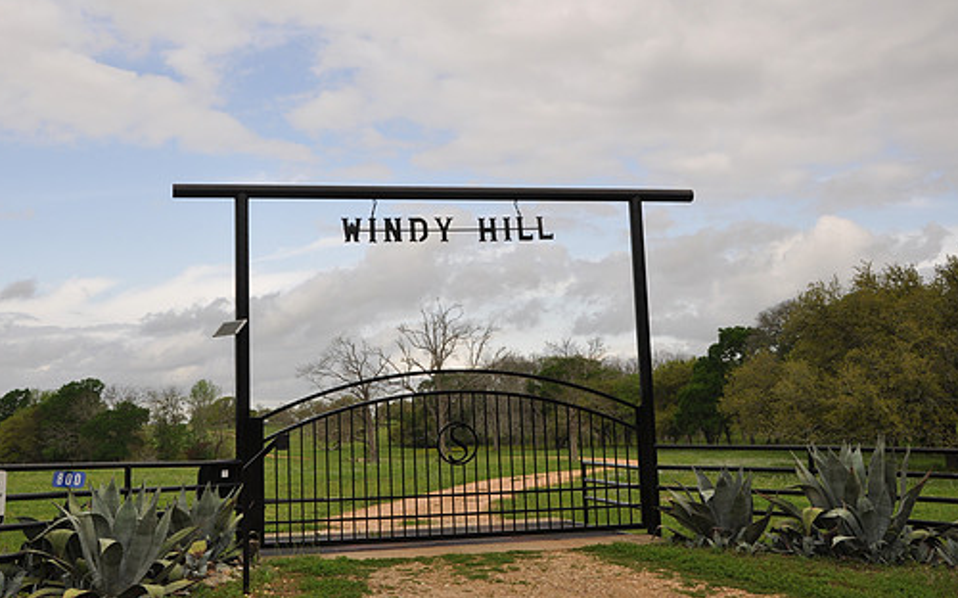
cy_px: 252
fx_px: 1018
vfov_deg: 32.7
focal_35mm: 39
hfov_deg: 50.3
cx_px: 422
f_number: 9
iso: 200
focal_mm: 22
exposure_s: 1/80
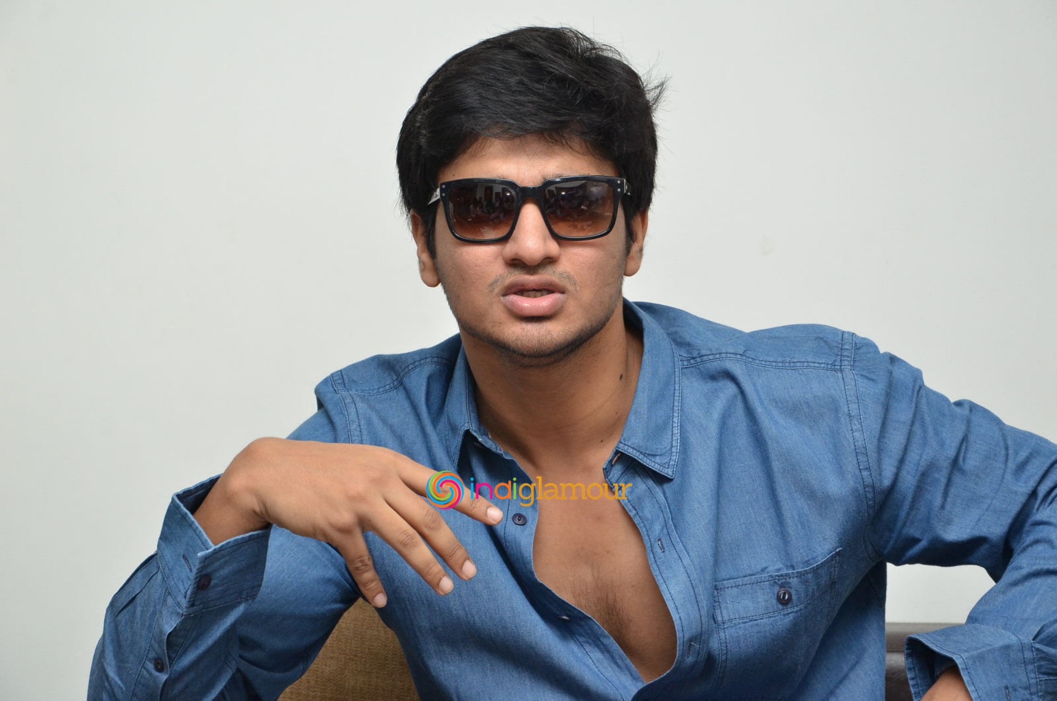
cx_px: 528
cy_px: 350
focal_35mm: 99
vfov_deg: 13.8
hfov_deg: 20.6
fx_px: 2901
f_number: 5.6
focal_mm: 66
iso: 1000
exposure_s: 1/125
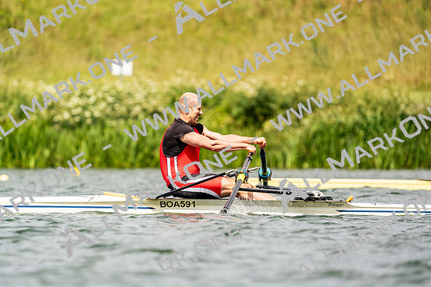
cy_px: 144
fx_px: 5856
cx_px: 216
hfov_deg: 4.2
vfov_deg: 2.8
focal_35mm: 489
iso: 250
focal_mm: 489
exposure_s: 1/2000
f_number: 6.3
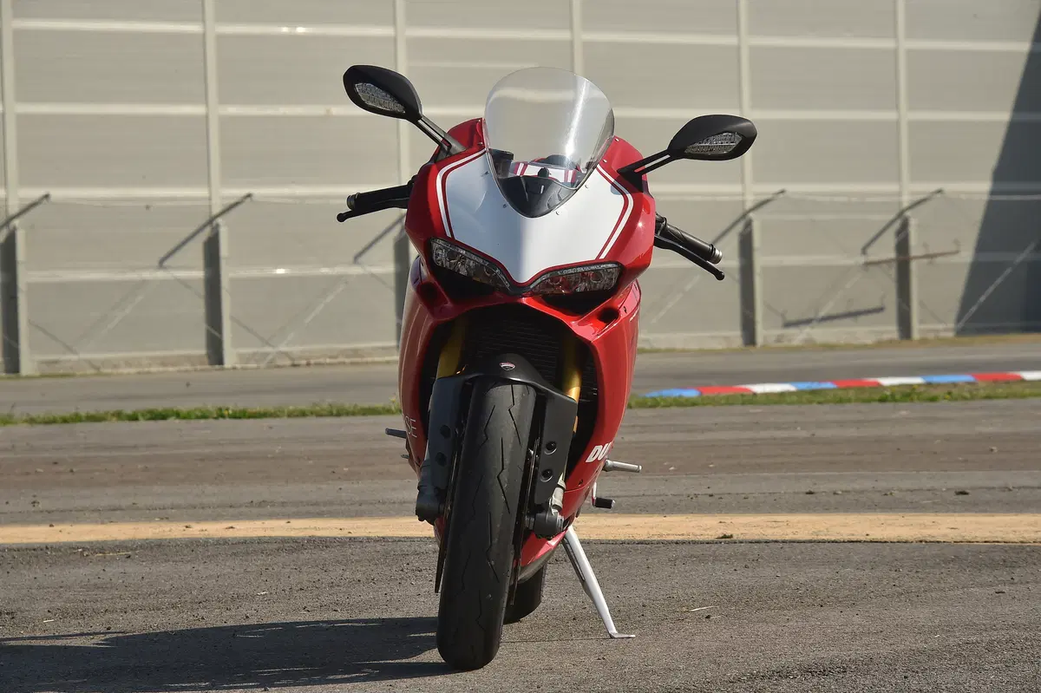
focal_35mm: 180
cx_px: 520
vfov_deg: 7.6
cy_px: 346
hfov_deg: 11.4
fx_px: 5203
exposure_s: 1/320
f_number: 14
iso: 250
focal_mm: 180
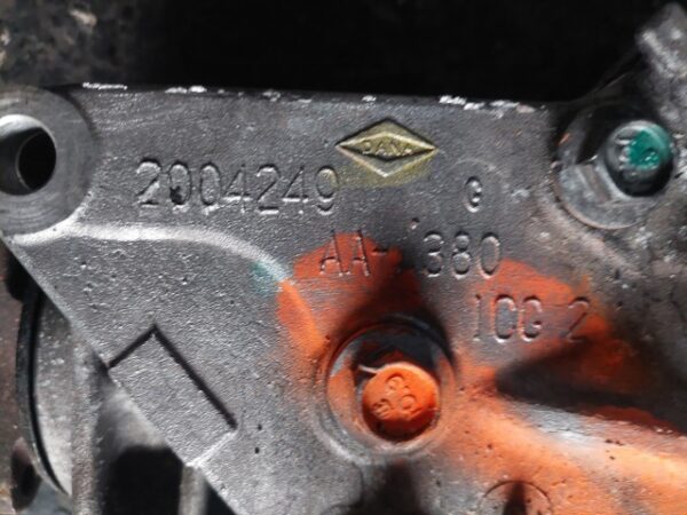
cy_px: 258
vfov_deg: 54.9
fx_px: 496
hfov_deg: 69.4
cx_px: 344
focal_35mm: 25
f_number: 1.8
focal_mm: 5.23
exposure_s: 1/33
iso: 500
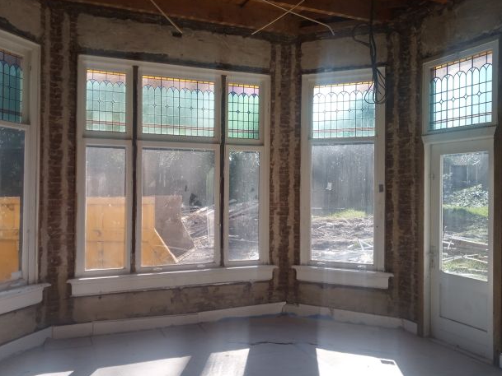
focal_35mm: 23
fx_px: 334
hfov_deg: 73.6
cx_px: 221
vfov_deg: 58.9
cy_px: 186
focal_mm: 3.52
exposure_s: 1/554
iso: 114
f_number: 2
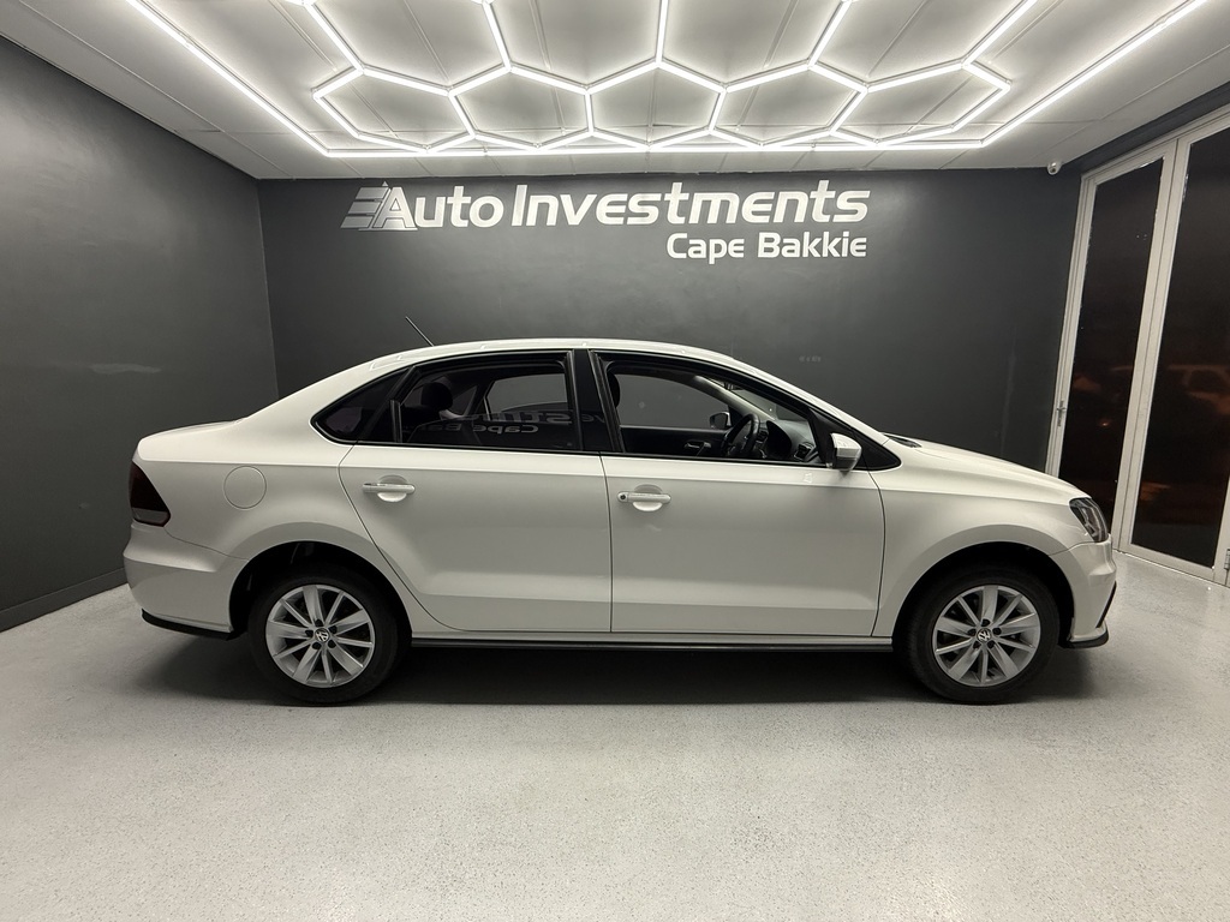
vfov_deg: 85.7
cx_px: 615
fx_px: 497
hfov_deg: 102.1
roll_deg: -0.8
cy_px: 461
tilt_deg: -7.1
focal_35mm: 14
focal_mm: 2.22
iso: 200
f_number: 2.2
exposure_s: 1/100
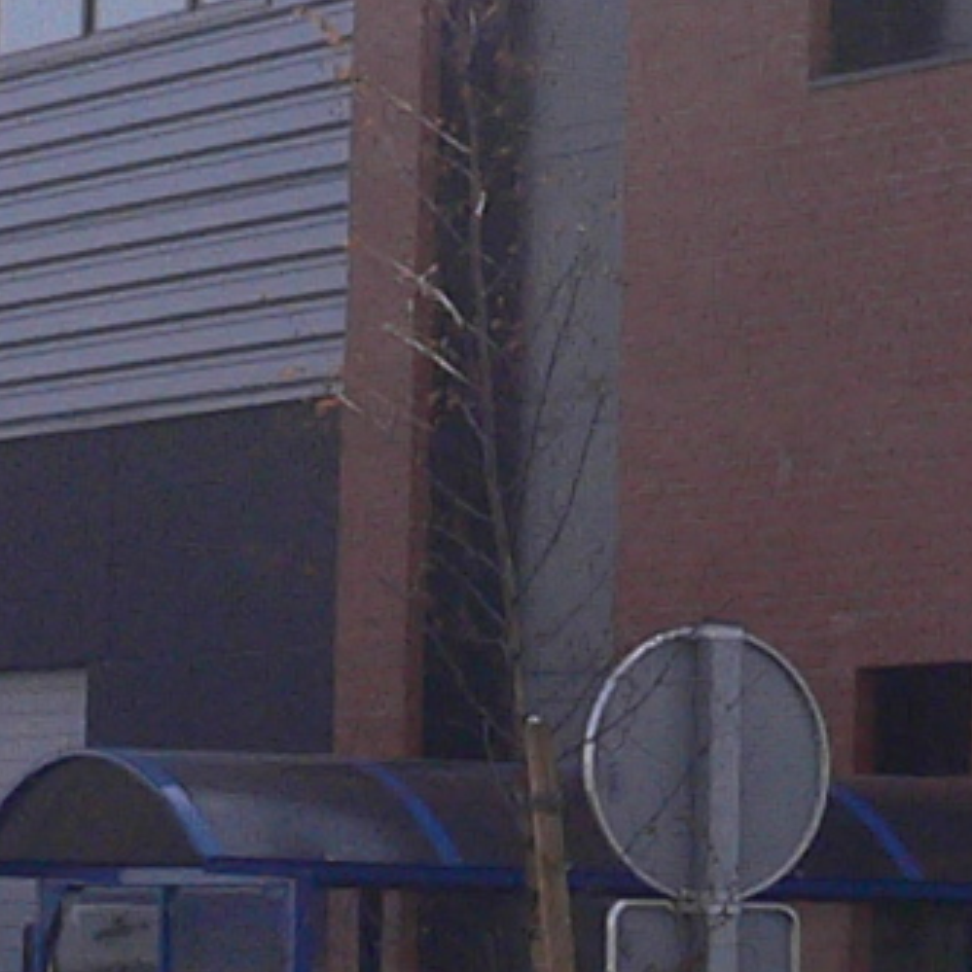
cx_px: 20
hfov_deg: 7.3
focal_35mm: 238
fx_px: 7561
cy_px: 178
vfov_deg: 7.3
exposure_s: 1/320
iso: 80
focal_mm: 5.8
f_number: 5.6
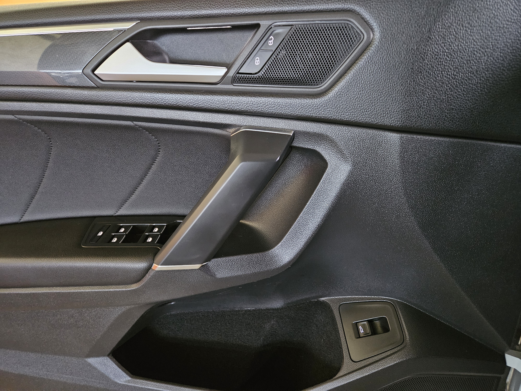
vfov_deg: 58.9
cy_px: 196
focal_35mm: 23
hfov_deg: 73.9
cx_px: 260
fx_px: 346
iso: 1250
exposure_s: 1/24
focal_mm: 5.4
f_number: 1.8
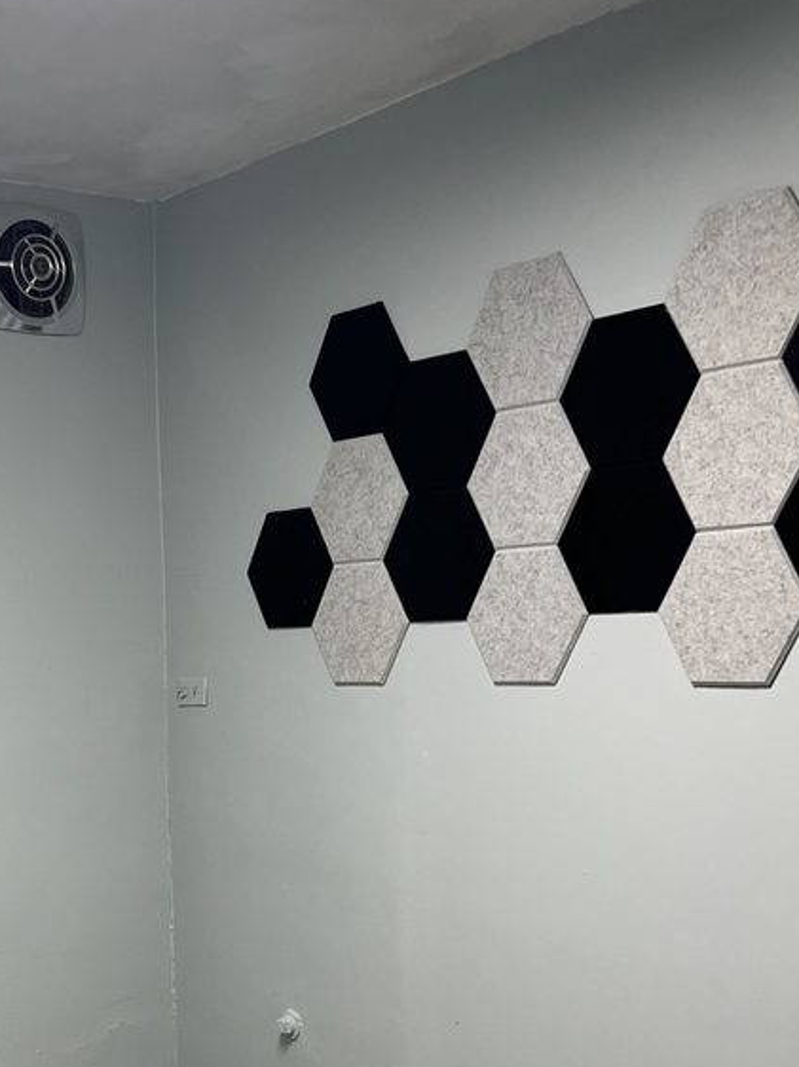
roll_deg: +2.3
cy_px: 875
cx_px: 91
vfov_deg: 36.7
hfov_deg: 28.1
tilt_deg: -8.1
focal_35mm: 50
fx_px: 1540
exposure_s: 1/120
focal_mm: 5.7
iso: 125
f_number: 1.5
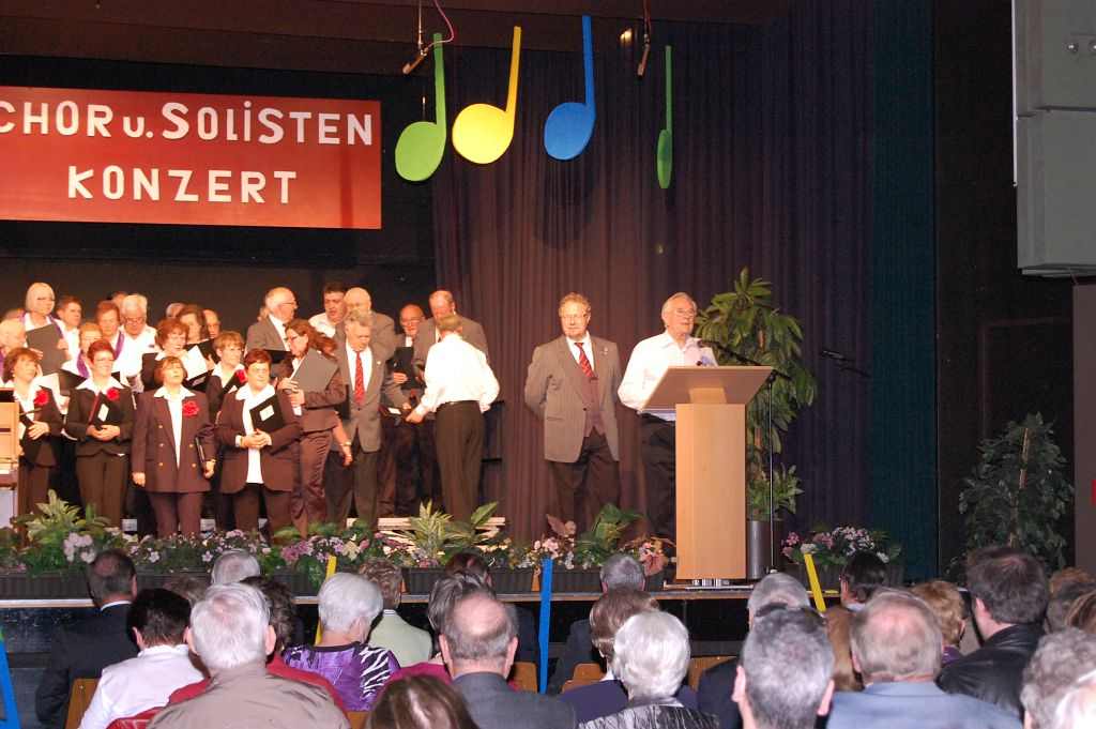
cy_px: 364
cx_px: 548
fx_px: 2510
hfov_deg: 24.6
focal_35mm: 82
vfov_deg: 16.5
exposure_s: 1/60
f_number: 5.6
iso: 1600
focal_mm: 55
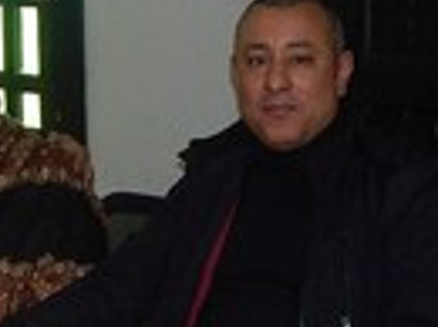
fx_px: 1301
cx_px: 83
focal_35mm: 103
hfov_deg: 18.9
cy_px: 130
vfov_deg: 14.3
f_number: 3
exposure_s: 1/30
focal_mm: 4
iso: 200
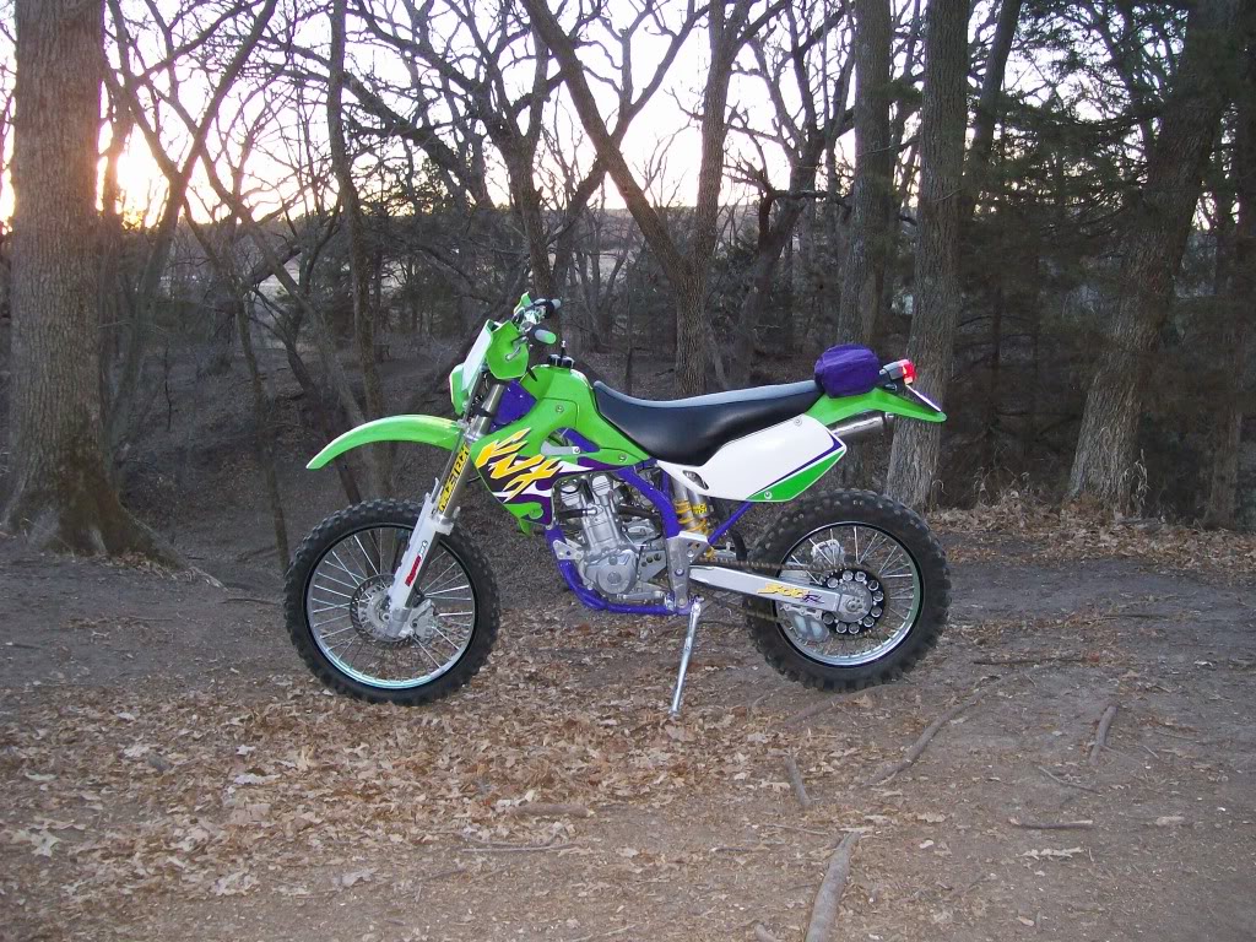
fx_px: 1306
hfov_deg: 51.4
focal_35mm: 36
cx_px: 628
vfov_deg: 39.7
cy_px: 471
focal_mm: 6
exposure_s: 1/64
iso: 140
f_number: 2.7
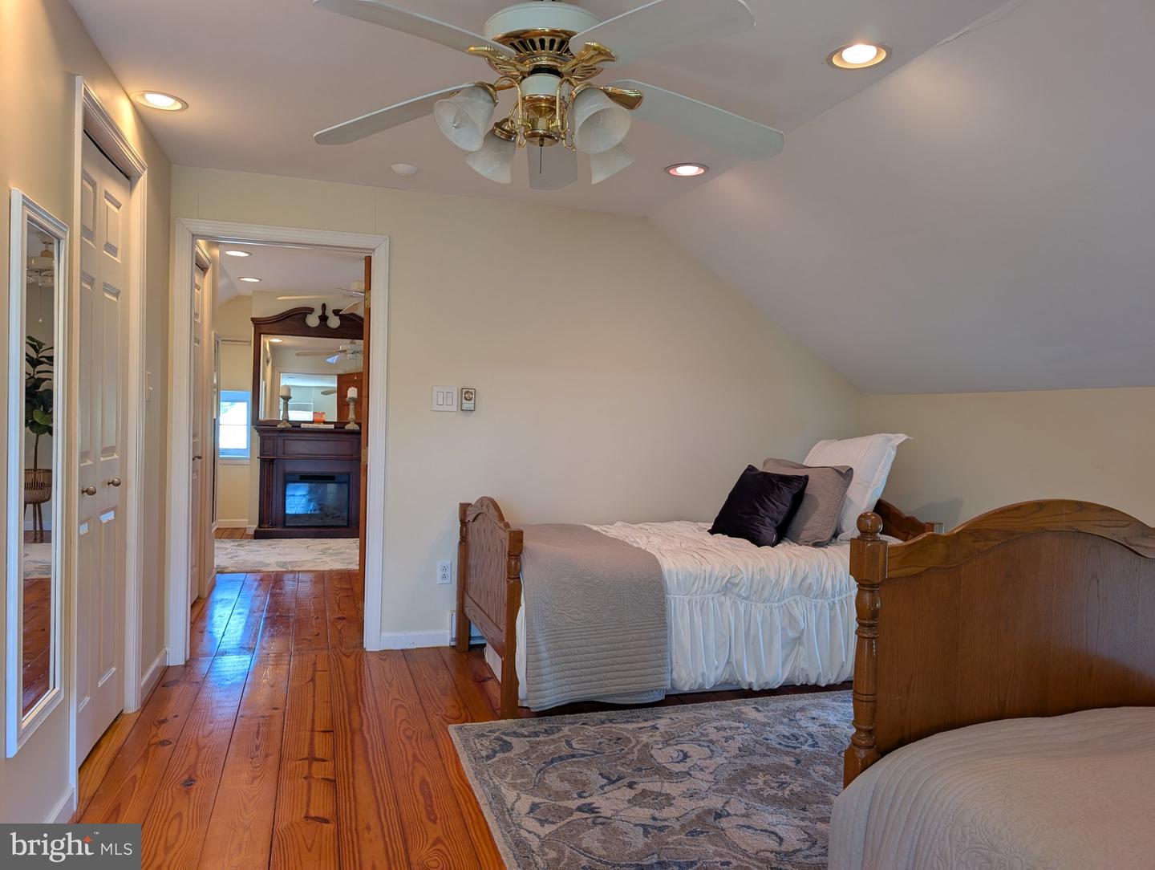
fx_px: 802
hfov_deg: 71.5
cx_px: 578
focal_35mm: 24
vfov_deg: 56.9
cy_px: 435
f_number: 1.68
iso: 30
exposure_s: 1/24
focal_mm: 6.9
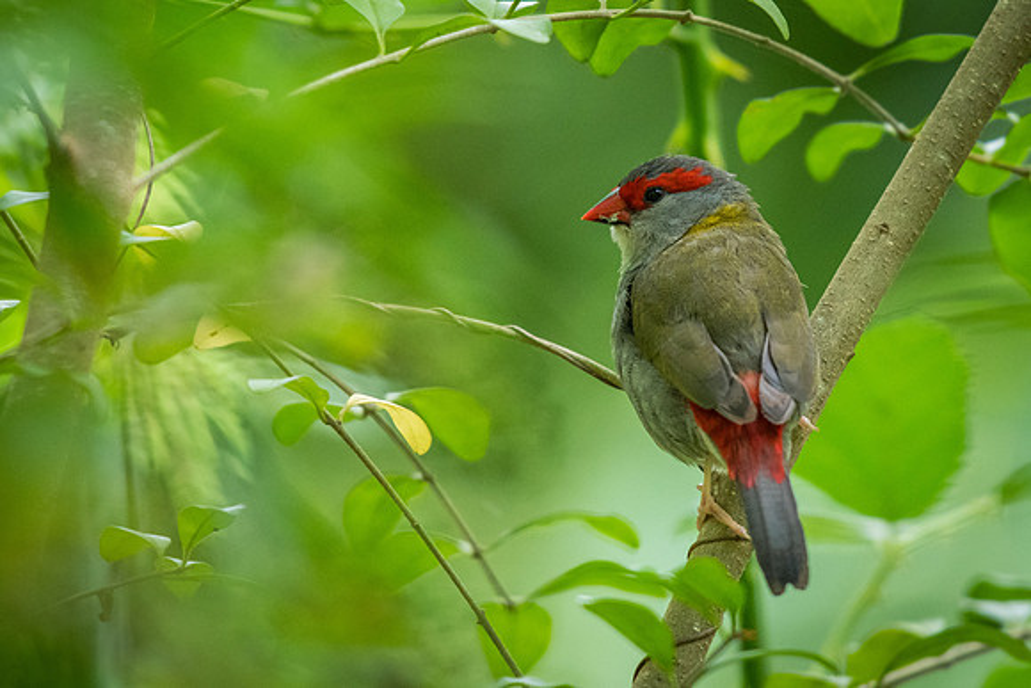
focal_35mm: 824
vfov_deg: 1.7
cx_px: 622
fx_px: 23609
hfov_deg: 2.5
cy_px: 164
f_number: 5.6
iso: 2000
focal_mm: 500
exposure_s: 1/100
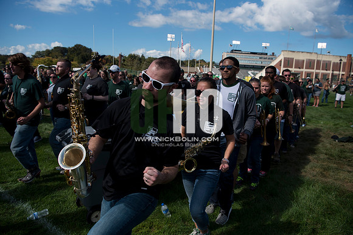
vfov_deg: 53.2
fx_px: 235
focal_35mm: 24
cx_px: 176
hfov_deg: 73.7
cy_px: 118
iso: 250
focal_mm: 24
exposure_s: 1/2500
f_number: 4.5
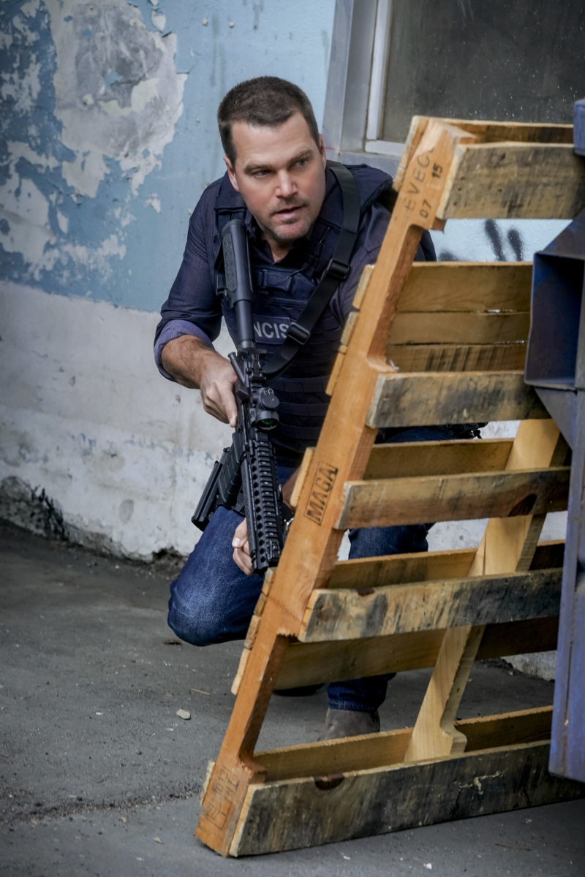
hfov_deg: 10.0
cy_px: 438
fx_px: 3339
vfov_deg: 15.0
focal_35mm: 137
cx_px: 292
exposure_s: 1/250
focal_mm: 137
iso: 800
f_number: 5.6
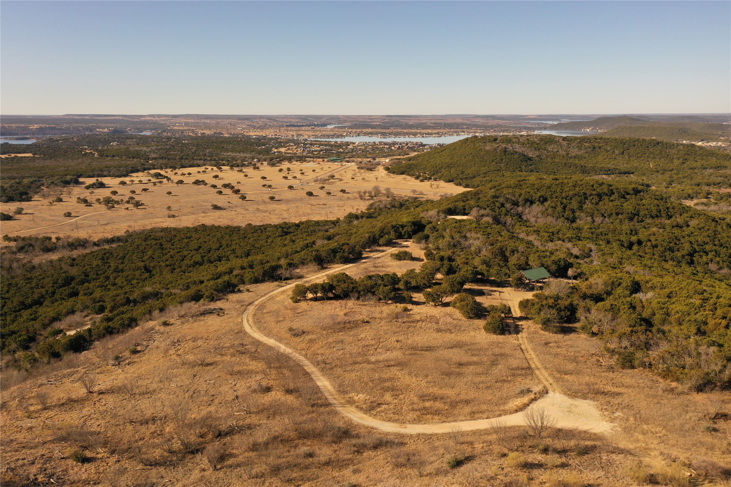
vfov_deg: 46.4
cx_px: 366
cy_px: 244
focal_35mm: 28
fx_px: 569
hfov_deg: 65.5
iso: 100
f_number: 5.6
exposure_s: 1/500
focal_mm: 10.26
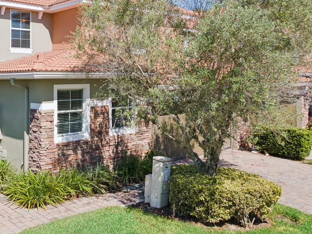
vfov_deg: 36.2
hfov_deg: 47.2
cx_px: 108
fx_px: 351
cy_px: 70
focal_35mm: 39
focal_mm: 4.5
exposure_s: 1/350
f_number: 2.8
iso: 110
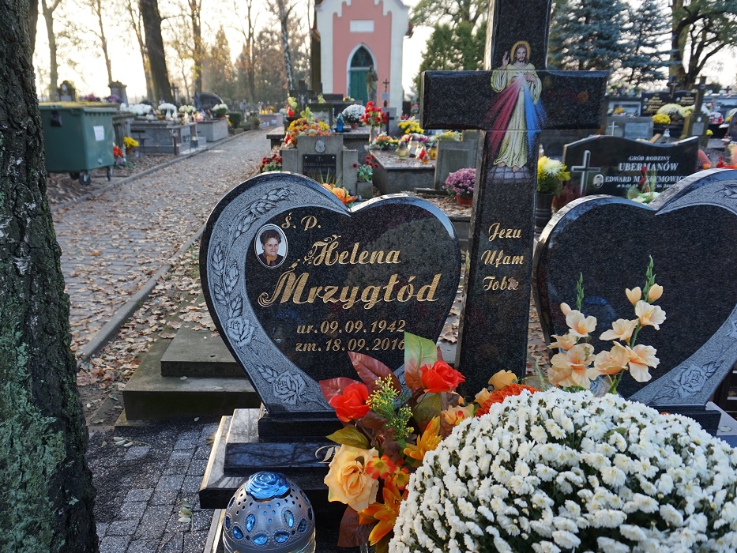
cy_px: 283
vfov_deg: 51.4
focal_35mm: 27
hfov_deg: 65.1
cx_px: 329
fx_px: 575
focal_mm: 16
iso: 100
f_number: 4
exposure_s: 1/60
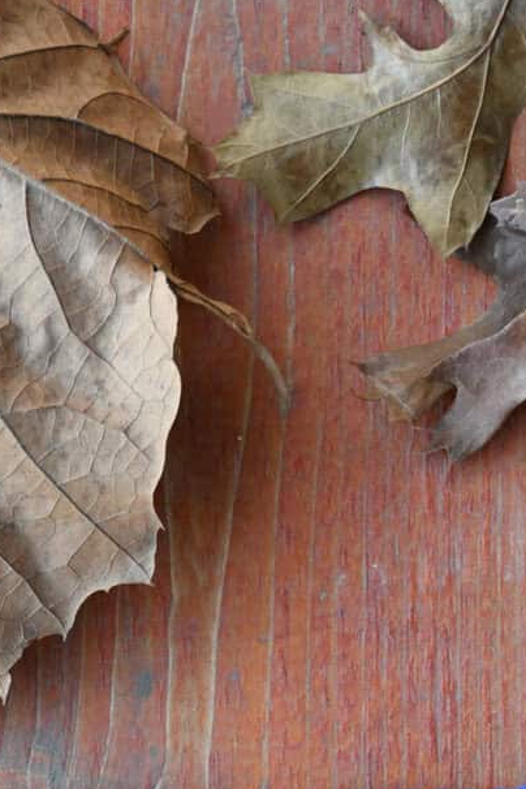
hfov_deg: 5.9
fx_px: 5062
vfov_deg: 8.7
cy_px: 1253
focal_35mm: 231
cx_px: 122
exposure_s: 1/200
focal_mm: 70
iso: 1600
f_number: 7.1
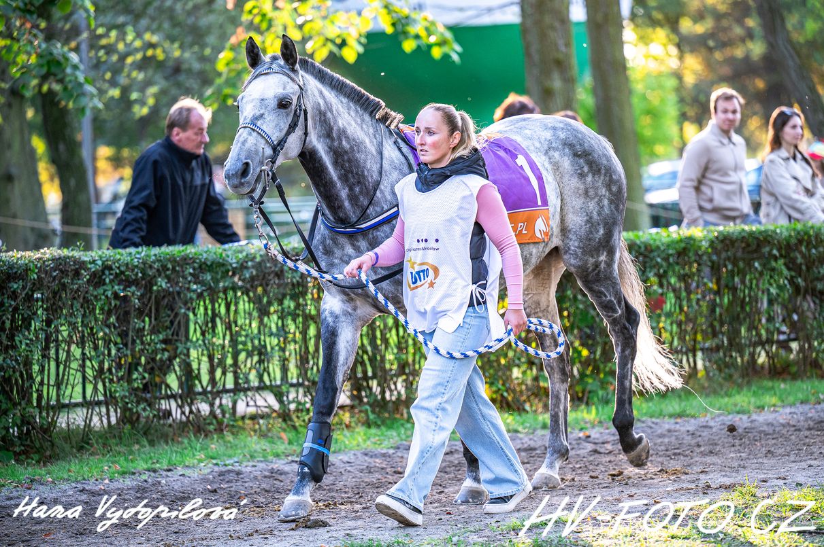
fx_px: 3316
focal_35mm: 145
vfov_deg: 9.4
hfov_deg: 14.2
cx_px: 412
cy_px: 274
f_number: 2.8
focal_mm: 145
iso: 1000
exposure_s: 1/800
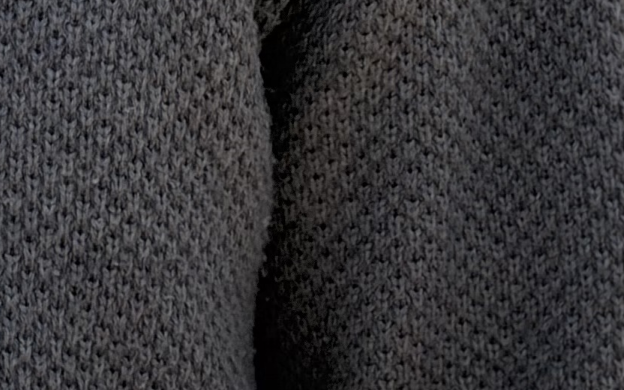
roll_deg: -1.5
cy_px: -796
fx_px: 4541
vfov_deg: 4.7
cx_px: -268
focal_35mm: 267
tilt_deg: -2.4
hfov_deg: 7.7
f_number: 1.6
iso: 50
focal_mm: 5.96
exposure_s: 1/1032
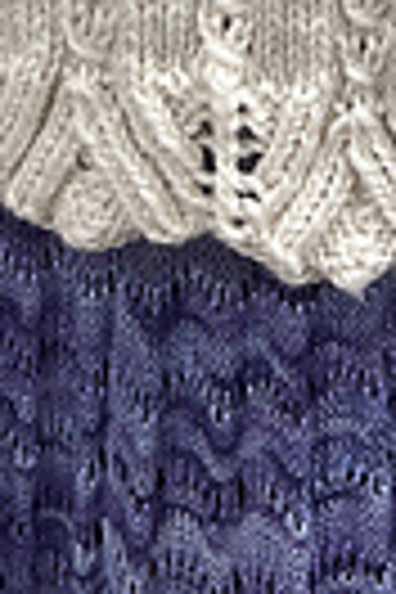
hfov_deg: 10.4
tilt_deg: -14.6
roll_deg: -1.7
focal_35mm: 131
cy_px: -666
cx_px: 302
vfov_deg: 13.1
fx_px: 2161
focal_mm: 5.7
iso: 80
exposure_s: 1/100
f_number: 1.5
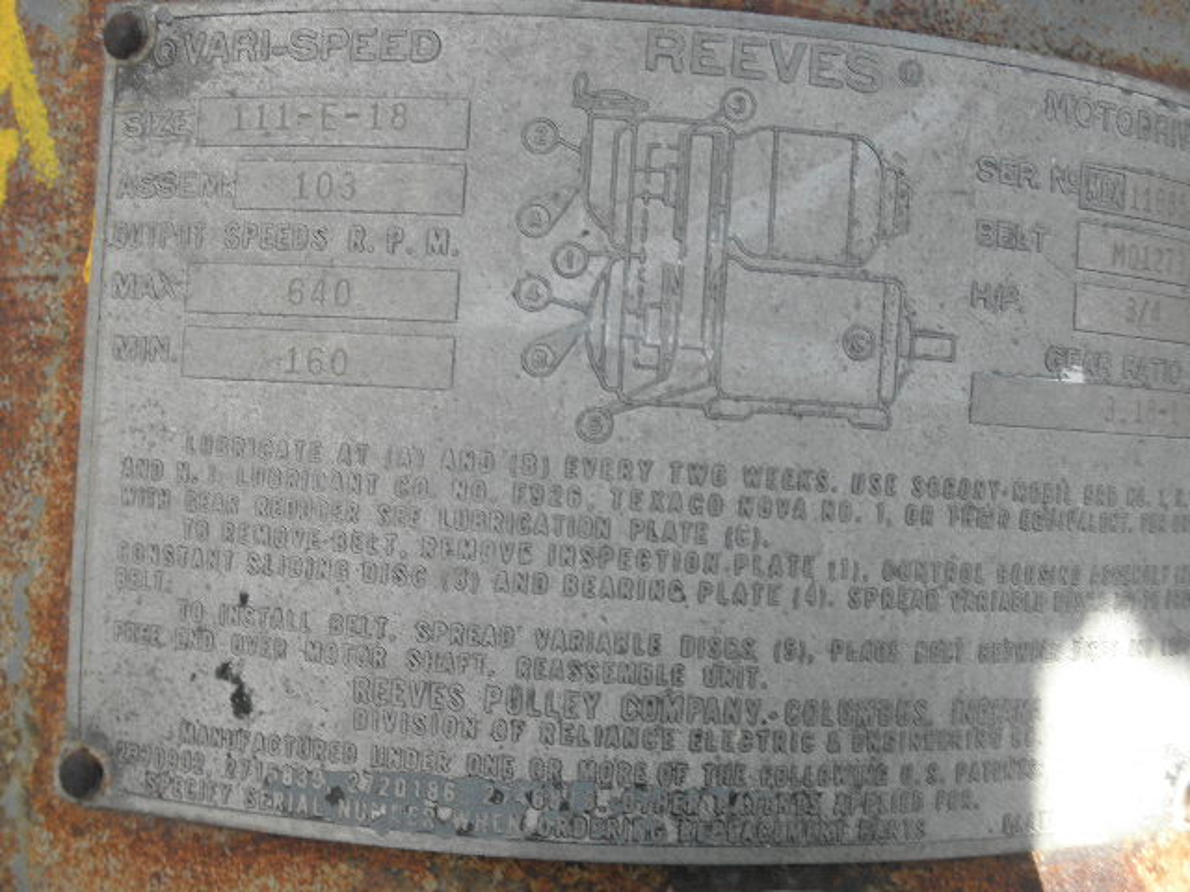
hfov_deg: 21.3
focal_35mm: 92
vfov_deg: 16.1
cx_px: 595
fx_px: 3163
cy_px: 446
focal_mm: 16.3
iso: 64
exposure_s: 1/160
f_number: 4.2
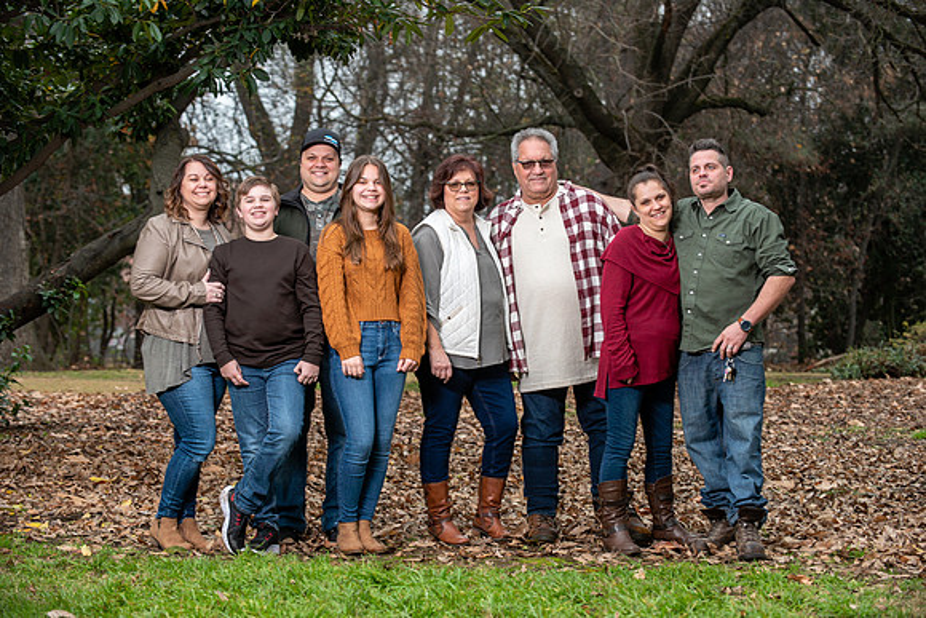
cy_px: 309
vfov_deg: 15.9
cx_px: 463
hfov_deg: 23.6
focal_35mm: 86
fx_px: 2213
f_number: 4
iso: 200
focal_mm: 86
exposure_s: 1/125
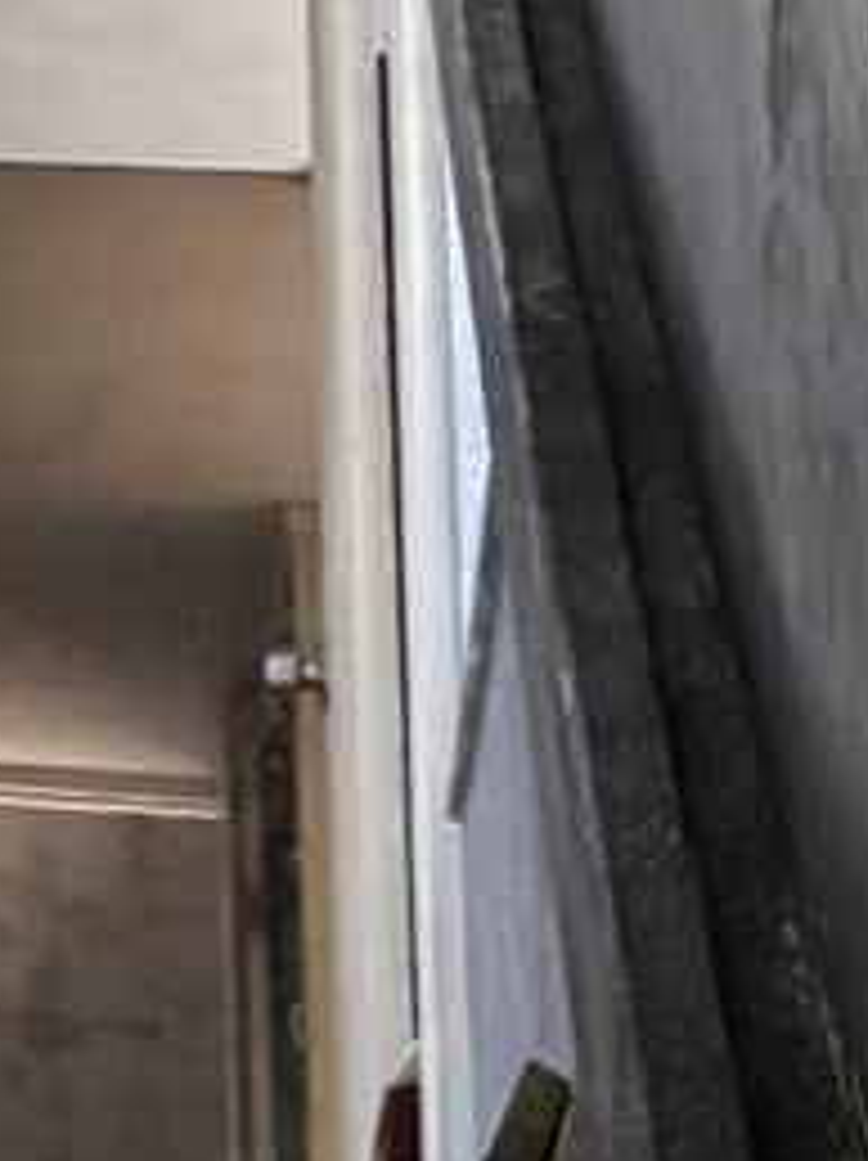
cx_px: -288
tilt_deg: +41.3
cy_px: -1984
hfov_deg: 9.7
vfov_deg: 10.5
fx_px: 4990
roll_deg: -2.8
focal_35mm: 149
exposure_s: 1/60
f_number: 1.78
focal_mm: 6.76
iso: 800
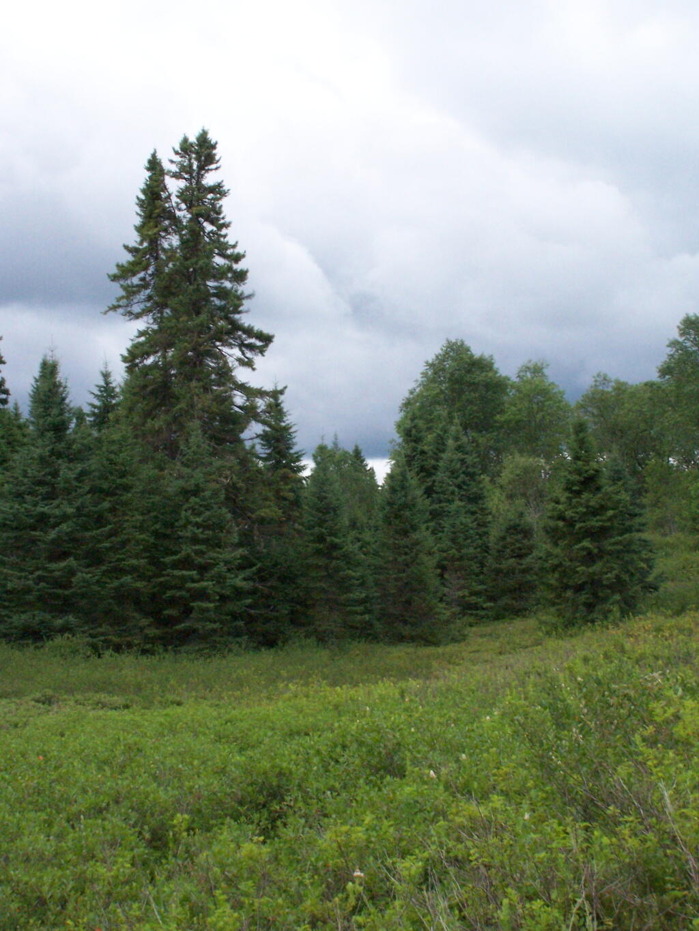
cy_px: 466
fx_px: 1588
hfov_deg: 24.8
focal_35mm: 59
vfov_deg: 32.7
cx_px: 350
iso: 400
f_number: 6.3
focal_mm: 9.8
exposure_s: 1/1000
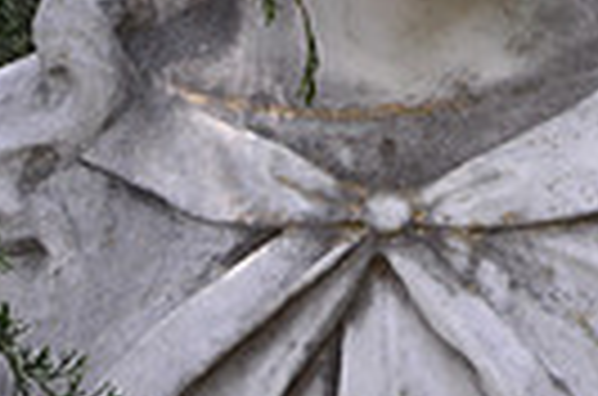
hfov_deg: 3.0
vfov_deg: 2.0
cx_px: 477
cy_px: -110
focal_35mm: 687
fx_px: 11388
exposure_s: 1/250
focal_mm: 105
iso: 500
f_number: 5.6
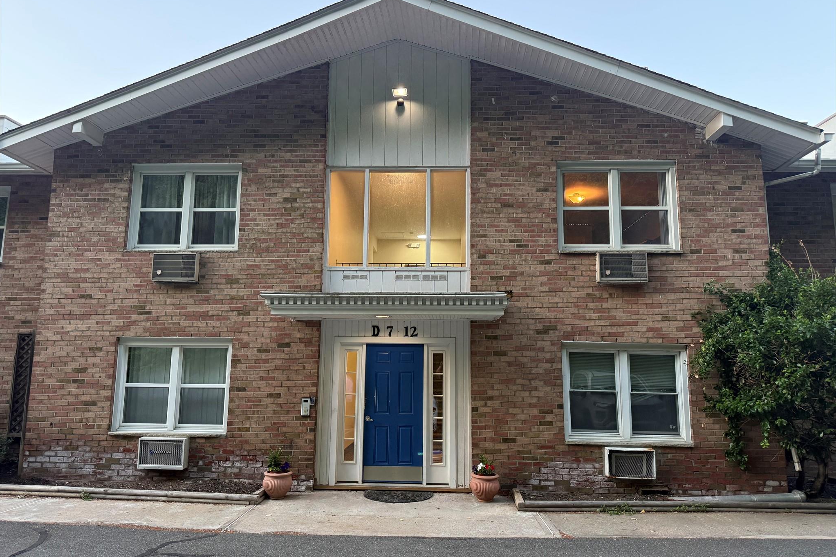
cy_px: 269
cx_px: 418
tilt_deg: +10.1
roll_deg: -1.2
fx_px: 580
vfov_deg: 51.3
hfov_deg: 71.5
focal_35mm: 25
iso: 250
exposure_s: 1/120
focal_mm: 6.76
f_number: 1.78
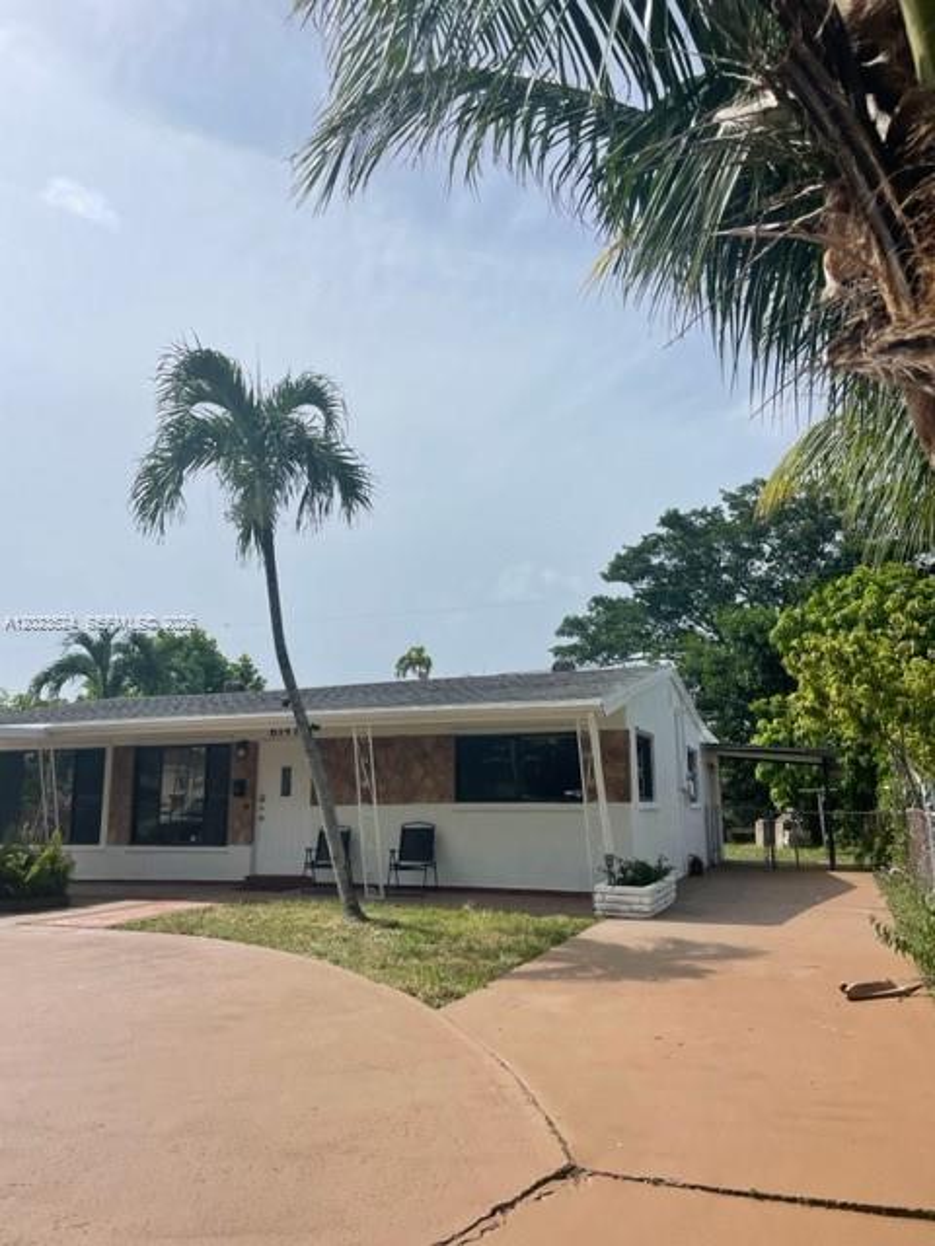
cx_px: 468
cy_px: 623
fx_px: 936
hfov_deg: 53.1
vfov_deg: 67.3
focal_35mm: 26
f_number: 1.6
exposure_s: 1/7813
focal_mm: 4.2
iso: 32
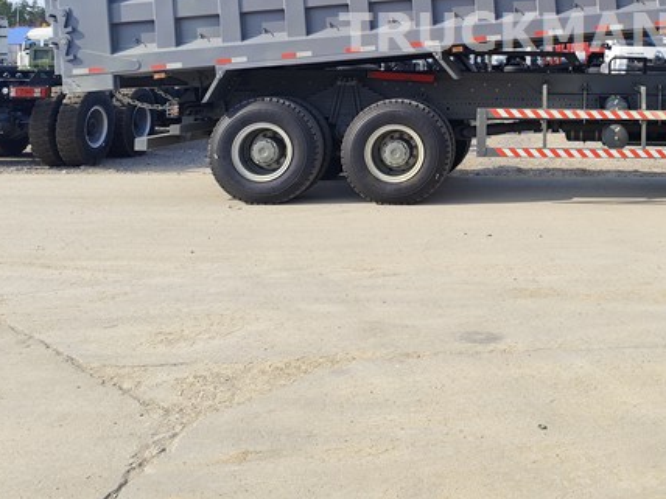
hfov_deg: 40.4
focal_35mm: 43
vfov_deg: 31.7
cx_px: 605
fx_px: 827
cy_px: 34
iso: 50
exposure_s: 1/649
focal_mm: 6.14
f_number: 1.65
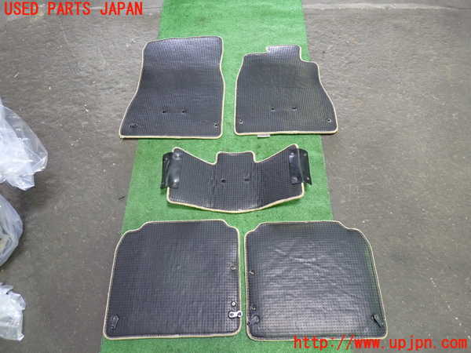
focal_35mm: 25
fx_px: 340
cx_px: 236
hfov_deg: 69.4
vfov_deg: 54.9
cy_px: 176
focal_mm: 4.5
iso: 320
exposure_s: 1/30
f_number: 2
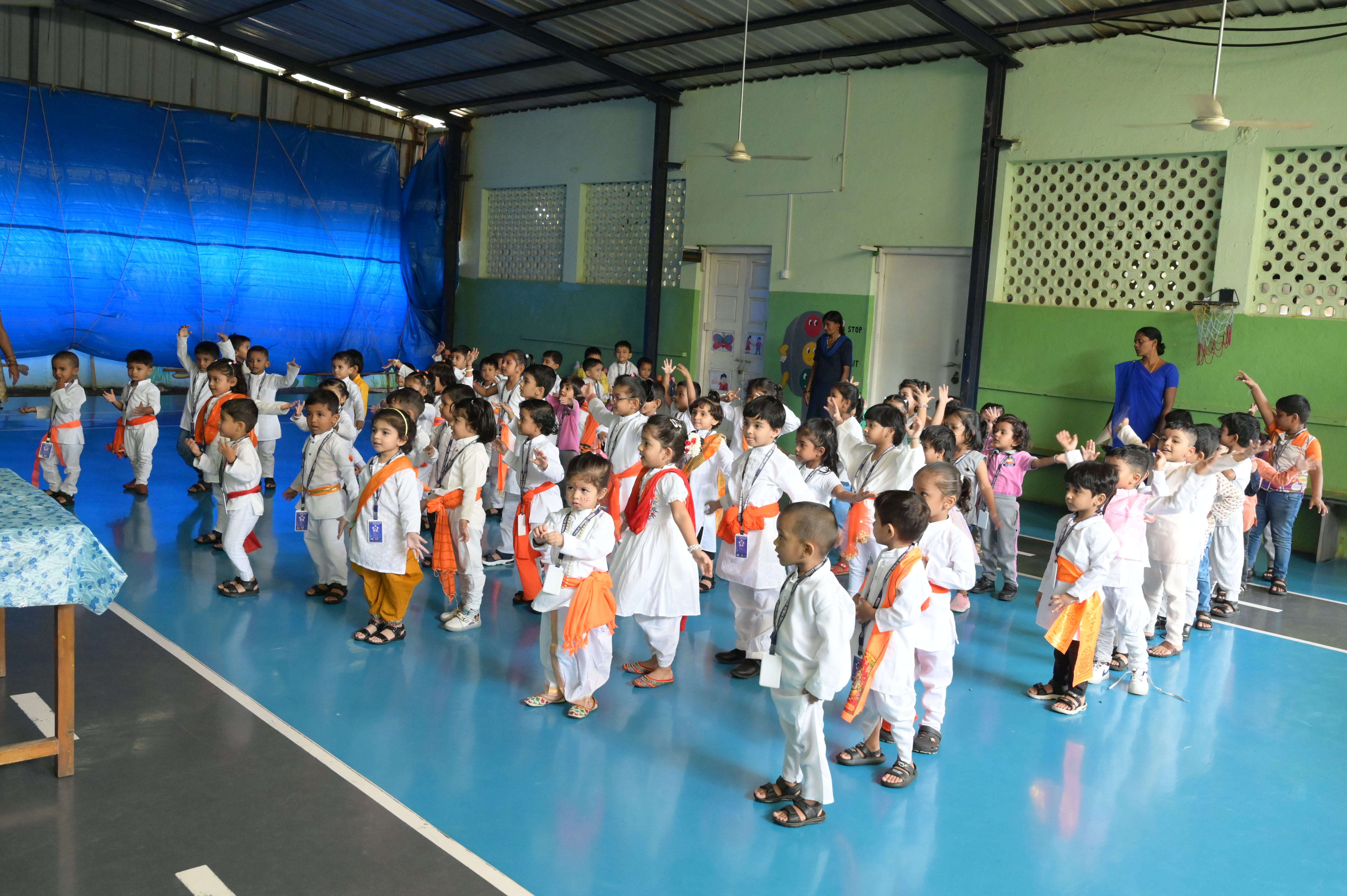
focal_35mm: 30
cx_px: 674
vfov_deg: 42.9
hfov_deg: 61.1
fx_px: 1140
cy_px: 448
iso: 8000
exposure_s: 1/160
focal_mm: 30.5
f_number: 7.1
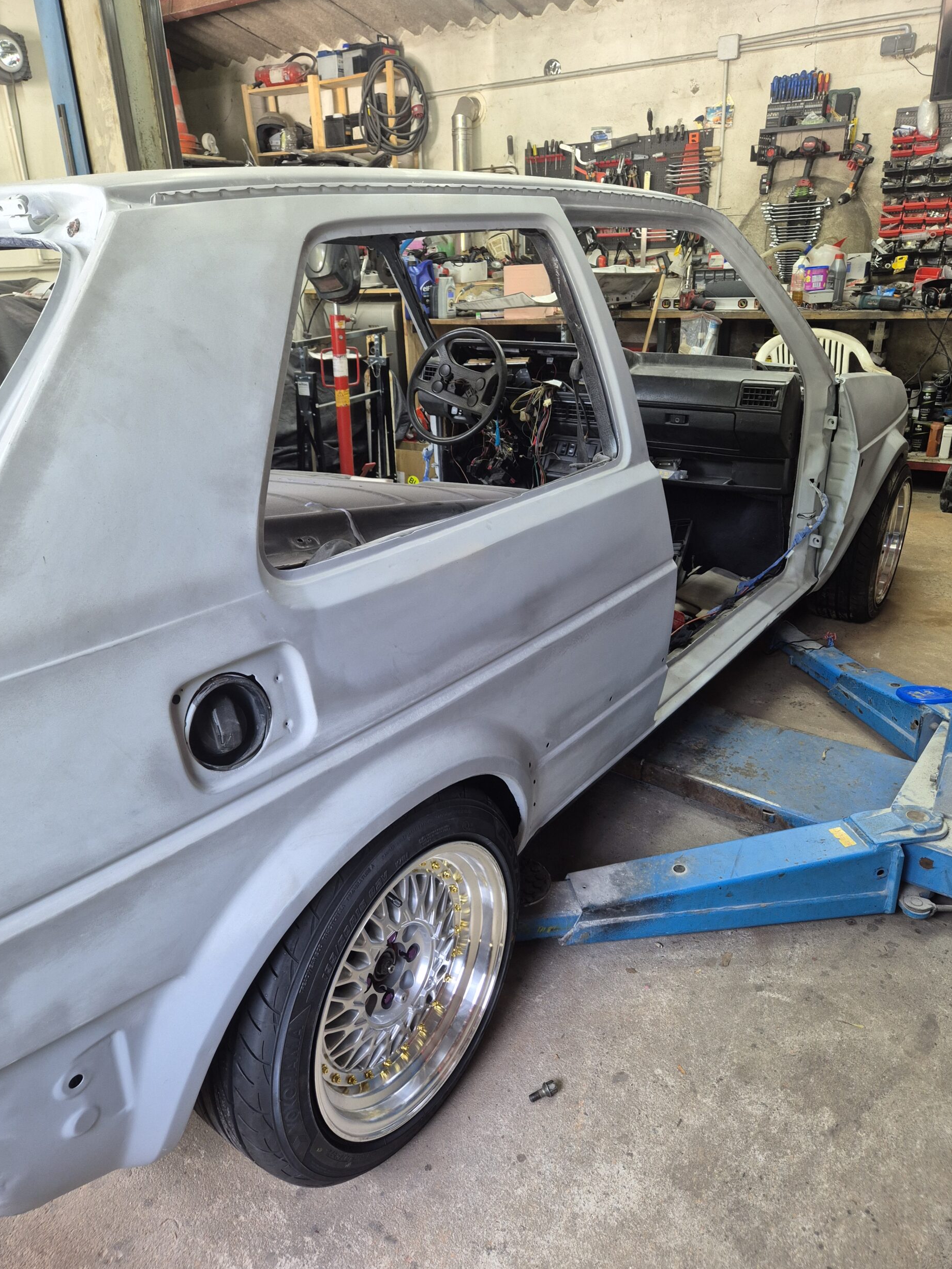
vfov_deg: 71.6
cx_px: 459
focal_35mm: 24
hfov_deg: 56.8
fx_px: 880
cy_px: 651
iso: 200
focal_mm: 5.4
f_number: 1.8
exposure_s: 1/100
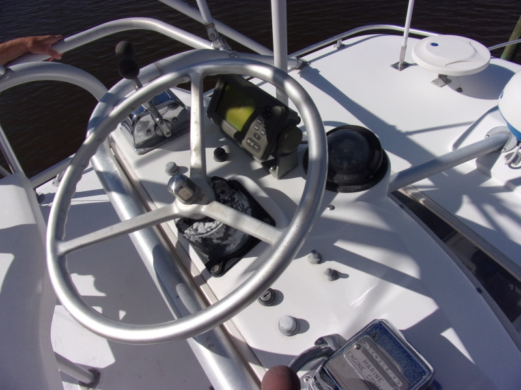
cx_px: 260
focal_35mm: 24
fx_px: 361
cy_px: 195
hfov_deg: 71.6
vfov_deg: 56.8
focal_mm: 4.3
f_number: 10.8
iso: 80
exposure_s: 1/300
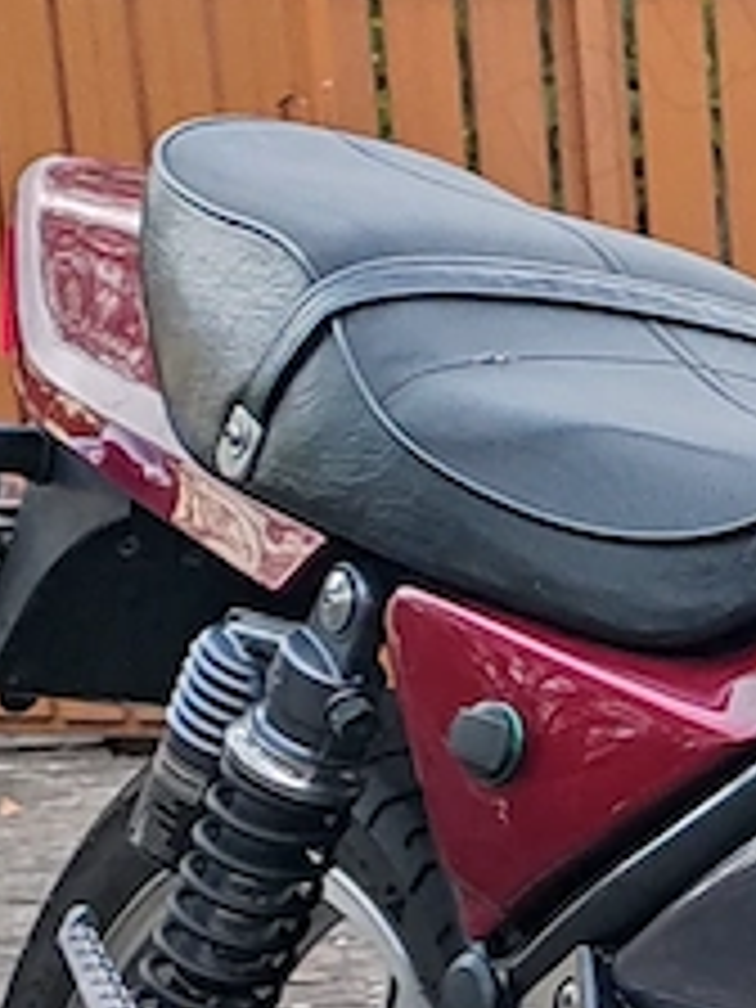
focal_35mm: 155
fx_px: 4514
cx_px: 1503
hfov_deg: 9.0
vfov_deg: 12.4
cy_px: 1224
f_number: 1.79
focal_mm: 4.74
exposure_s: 1/33
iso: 520
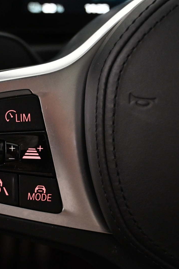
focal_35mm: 64
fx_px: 477
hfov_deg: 21.2
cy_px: 135
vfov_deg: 31.4
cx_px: 70
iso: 4000
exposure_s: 1/50
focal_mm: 28
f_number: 4.5
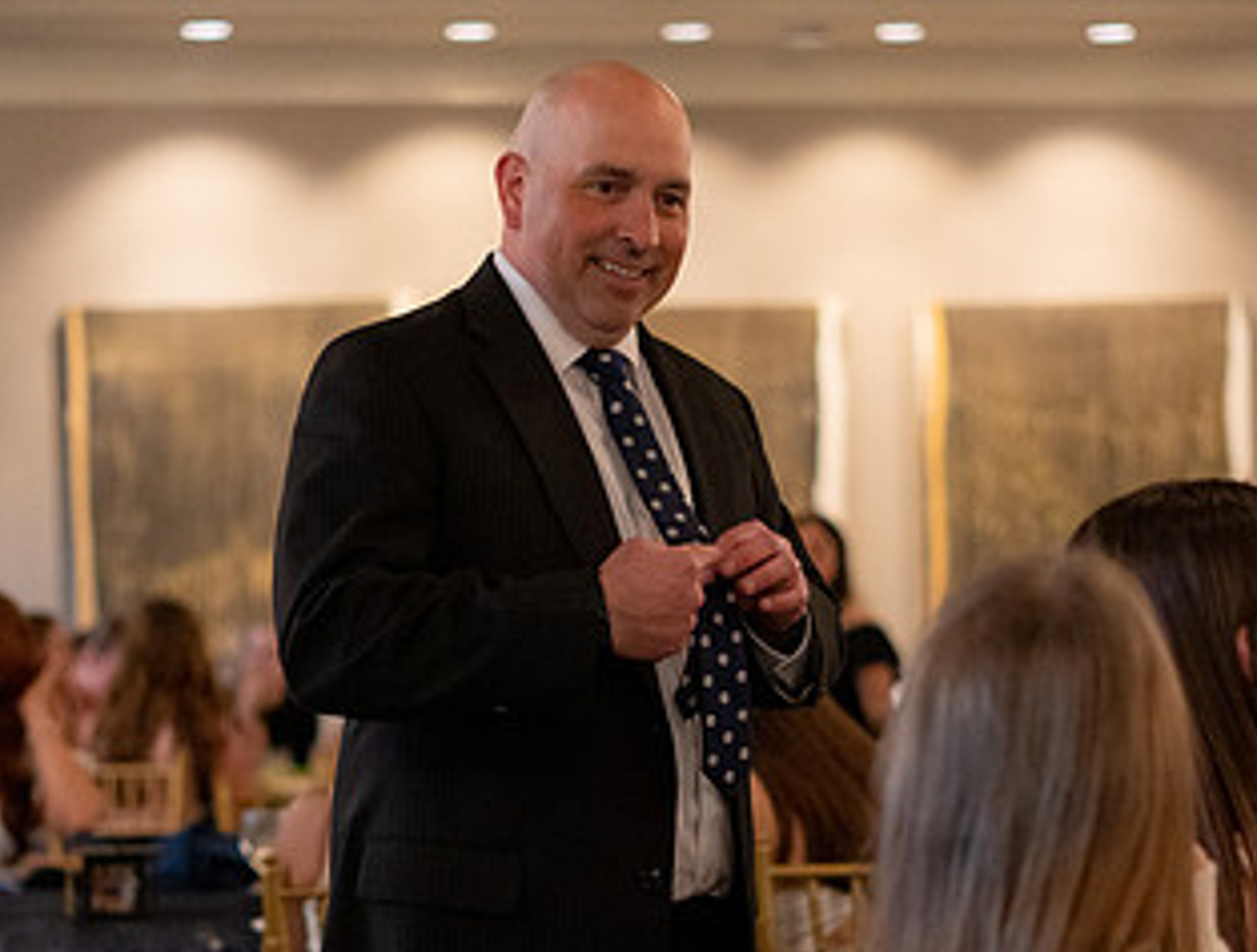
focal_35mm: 102
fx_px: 3717
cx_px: 530
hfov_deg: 19.2
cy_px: 623
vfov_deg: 14.6
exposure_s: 1/250
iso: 2500
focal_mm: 50
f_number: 1.8
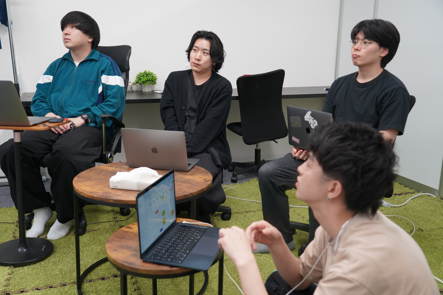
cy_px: 148
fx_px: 406
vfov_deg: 40.0
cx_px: 222
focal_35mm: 33
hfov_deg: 57.2
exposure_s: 1/160
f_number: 4
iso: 1600
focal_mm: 33
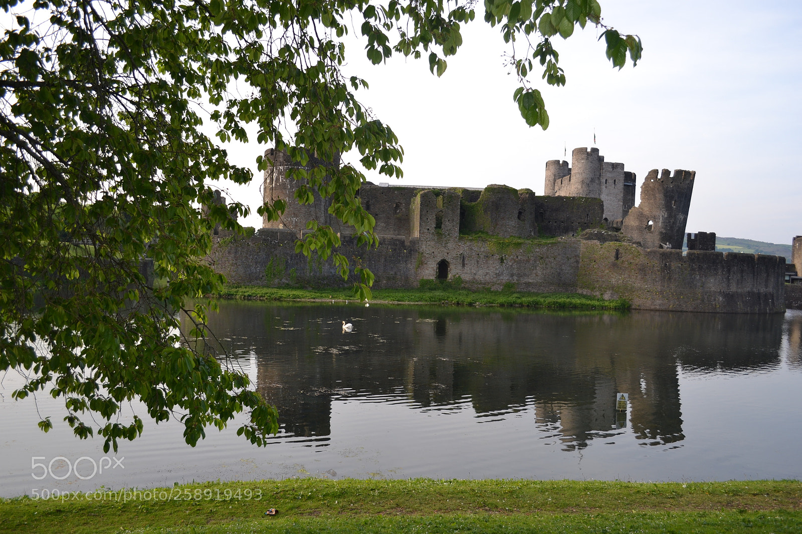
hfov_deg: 67.4
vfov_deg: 47.9
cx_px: 401
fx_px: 601
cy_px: 267
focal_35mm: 27
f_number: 4
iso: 100
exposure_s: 1/200
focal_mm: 18
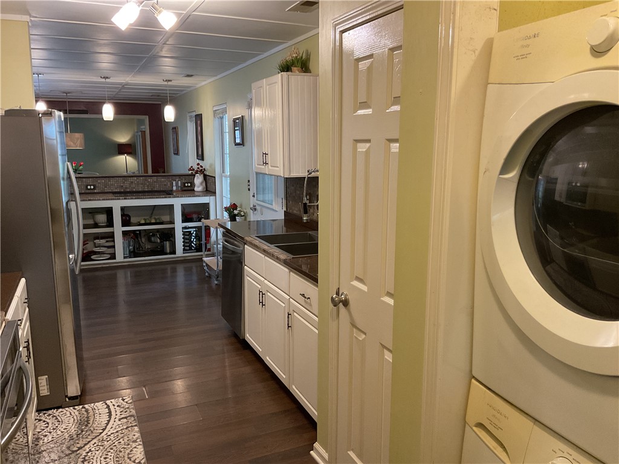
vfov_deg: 48.2
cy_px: 232
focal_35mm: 29
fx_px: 519
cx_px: 310
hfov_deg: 61.7
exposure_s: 1/60
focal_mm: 3
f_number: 1.8
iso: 200
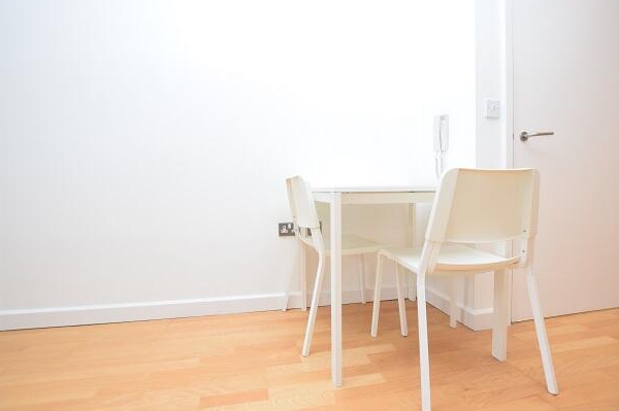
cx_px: 308
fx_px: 275
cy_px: 197
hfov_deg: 96.8
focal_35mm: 16
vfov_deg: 73.6
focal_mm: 10
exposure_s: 1/80
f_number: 4.5
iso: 800
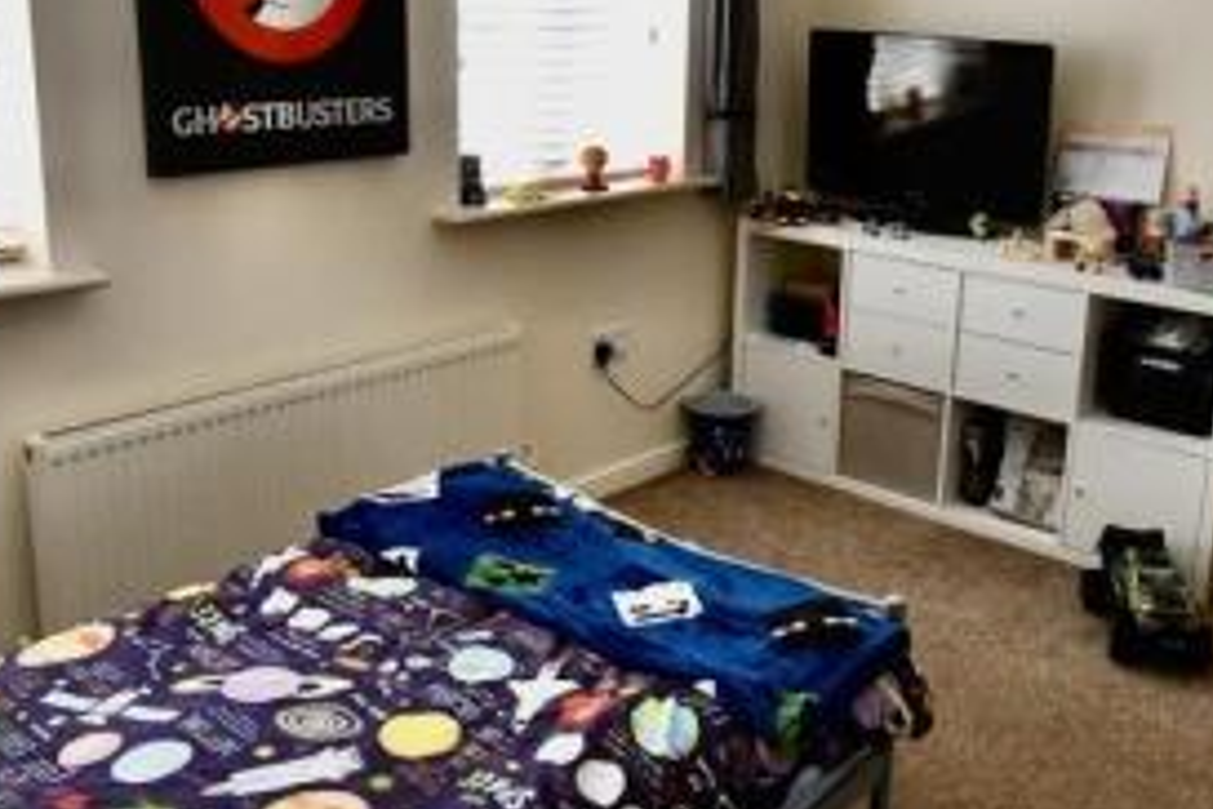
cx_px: 678
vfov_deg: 36.7
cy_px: 309
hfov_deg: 53.0
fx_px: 1213
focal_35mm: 36
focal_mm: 10
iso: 1600
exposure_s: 1/200
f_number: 7.1
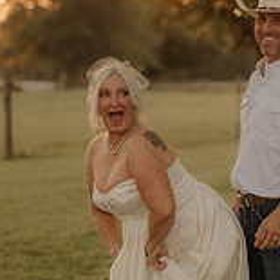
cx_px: 208
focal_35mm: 185
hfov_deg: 9.4
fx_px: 1693
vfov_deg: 9.4
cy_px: 186
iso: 200
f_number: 2.8
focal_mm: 50
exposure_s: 1/400
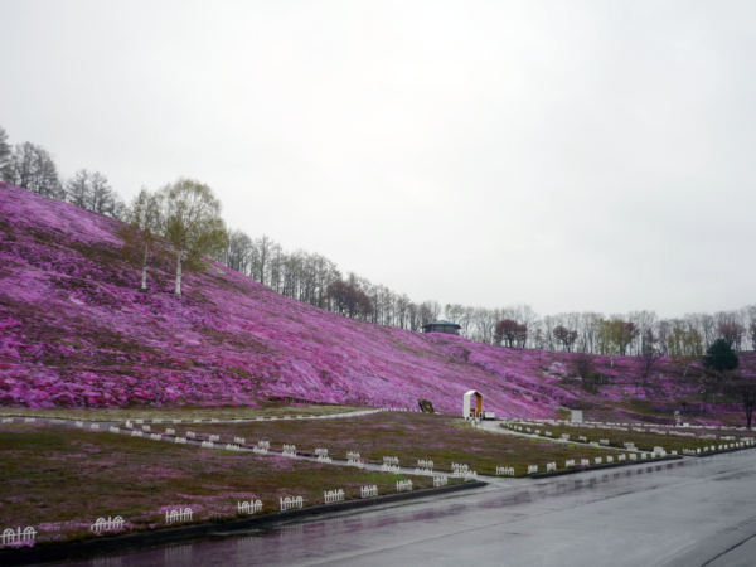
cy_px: 284
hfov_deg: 55.4
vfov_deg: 42.9
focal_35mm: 33
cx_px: 378
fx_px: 721
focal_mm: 5.5
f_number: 2.8
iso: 100
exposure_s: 1/320
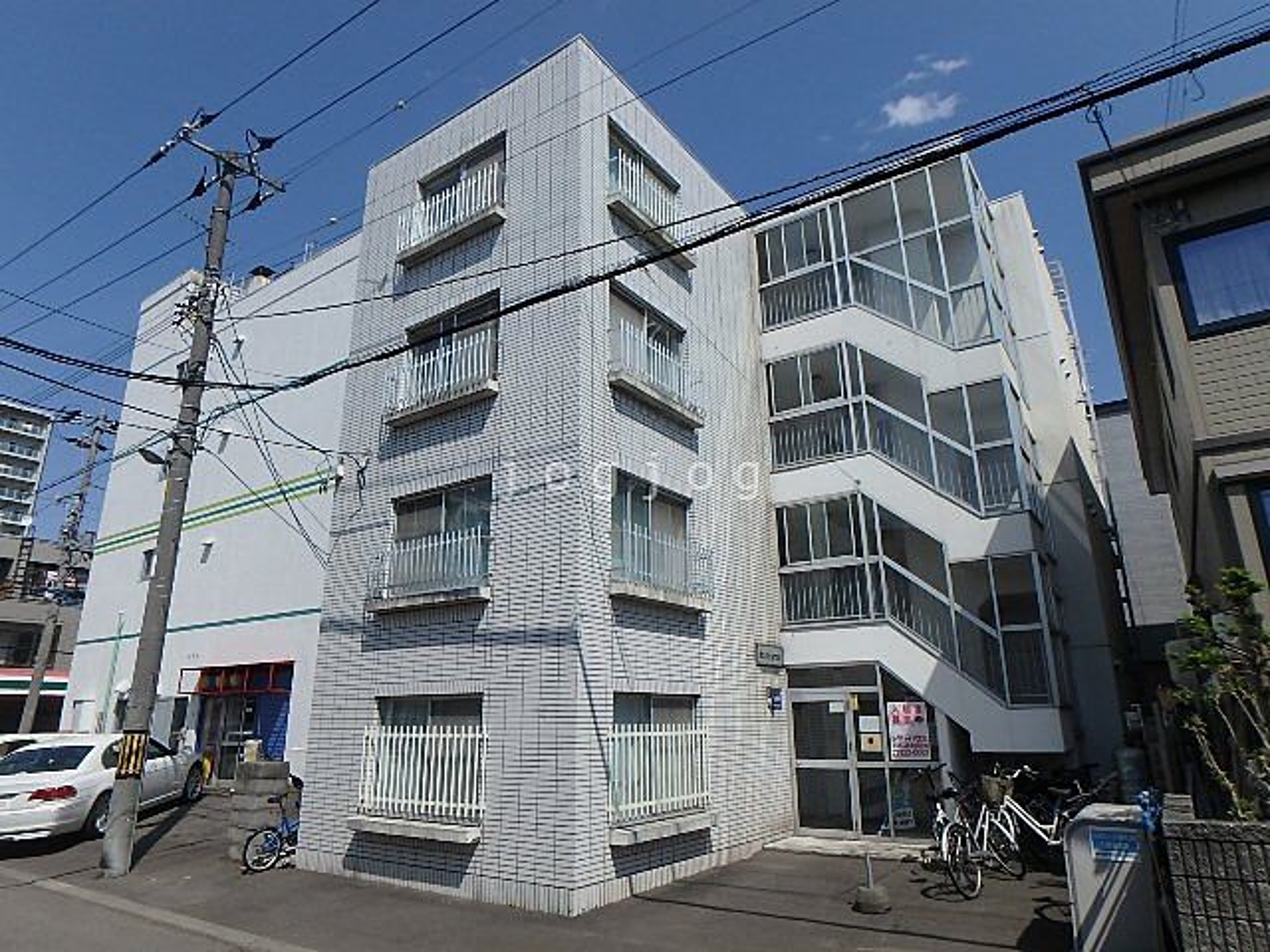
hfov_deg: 79.0
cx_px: 635
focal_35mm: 21
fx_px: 770
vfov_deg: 63.4
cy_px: 476
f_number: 6
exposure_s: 1/1000
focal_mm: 3.7
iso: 125
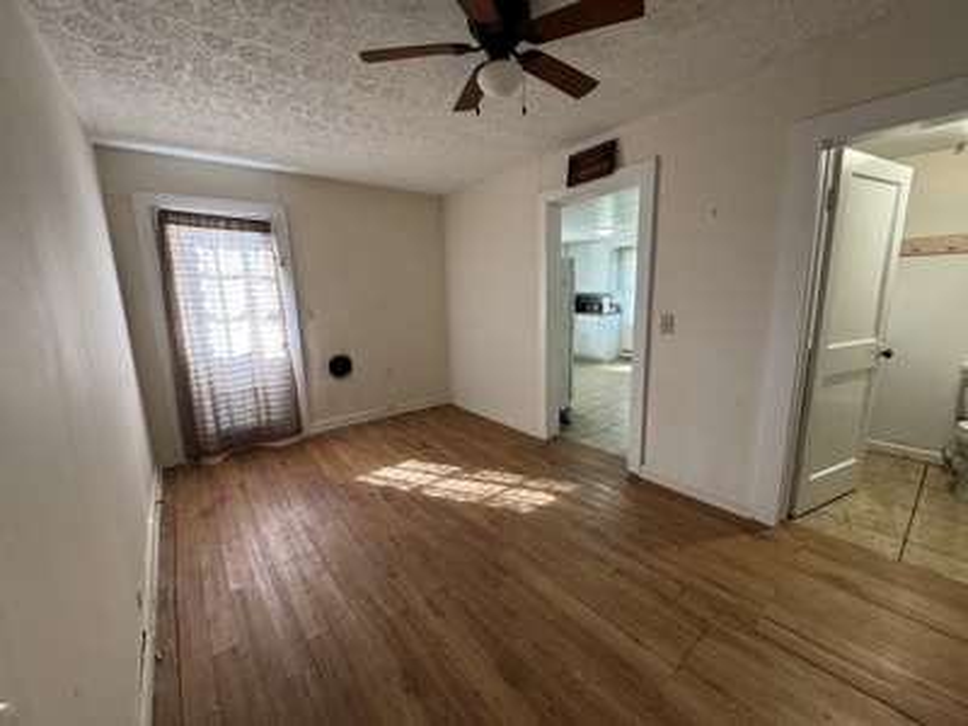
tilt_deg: -9.9
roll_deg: +1.7
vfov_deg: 85.7
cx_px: 484
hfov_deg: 102.1
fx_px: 391
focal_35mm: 14
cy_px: 363
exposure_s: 1/60
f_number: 2.2
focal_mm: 2.22
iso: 200
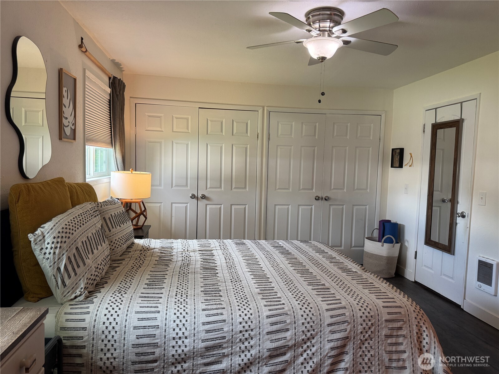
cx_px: 250
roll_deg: -1.1
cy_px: 187
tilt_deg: -4.0
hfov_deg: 71.6
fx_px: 346
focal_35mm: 24
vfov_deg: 56.8
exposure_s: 1/120
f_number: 1.78
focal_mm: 6.76
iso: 200
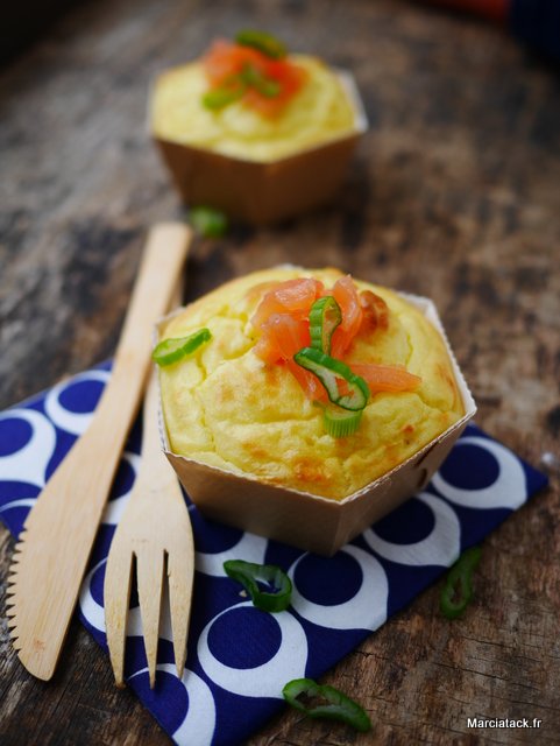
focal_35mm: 40
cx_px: 280
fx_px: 862
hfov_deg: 36.0
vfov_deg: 46.8
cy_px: 373
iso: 200
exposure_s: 1/160
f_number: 2
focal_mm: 20
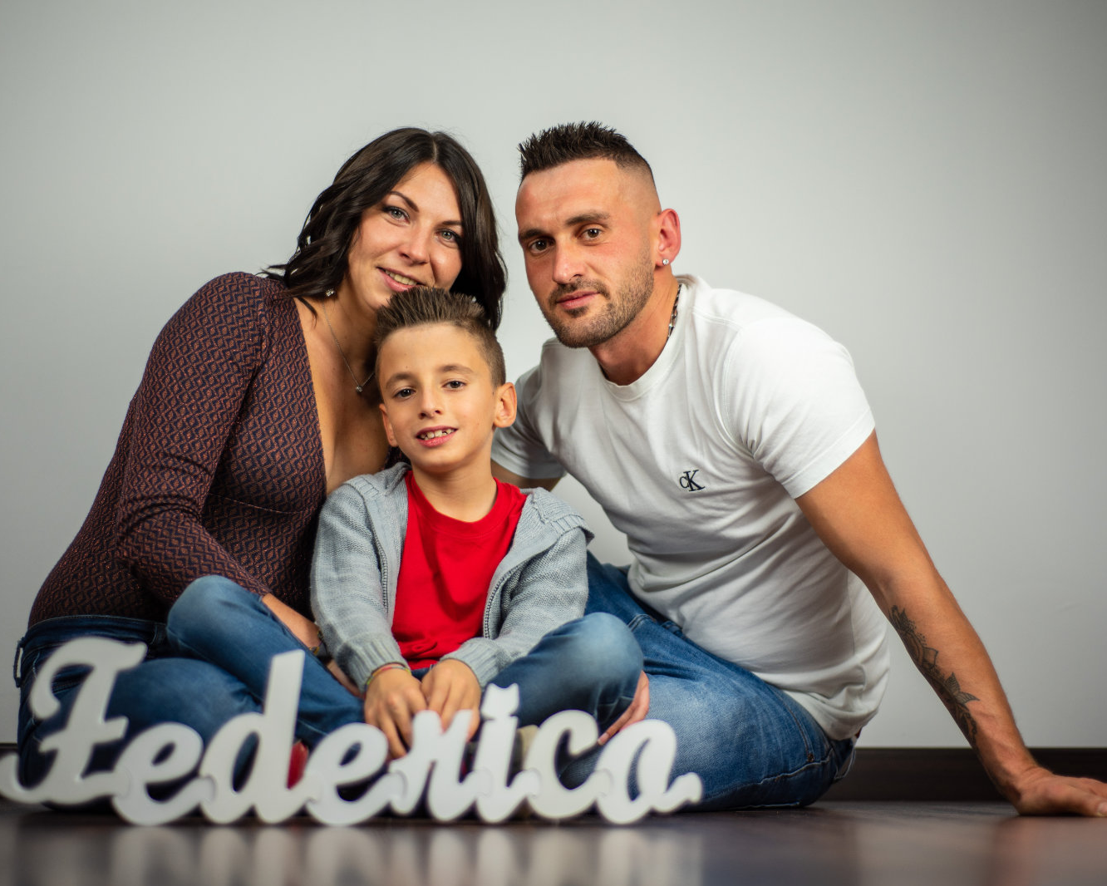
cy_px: 442
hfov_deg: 33.0
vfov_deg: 26.7
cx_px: 531
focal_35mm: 57
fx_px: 1868
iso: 160
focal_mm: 50
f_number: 1.8
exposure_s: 1/125
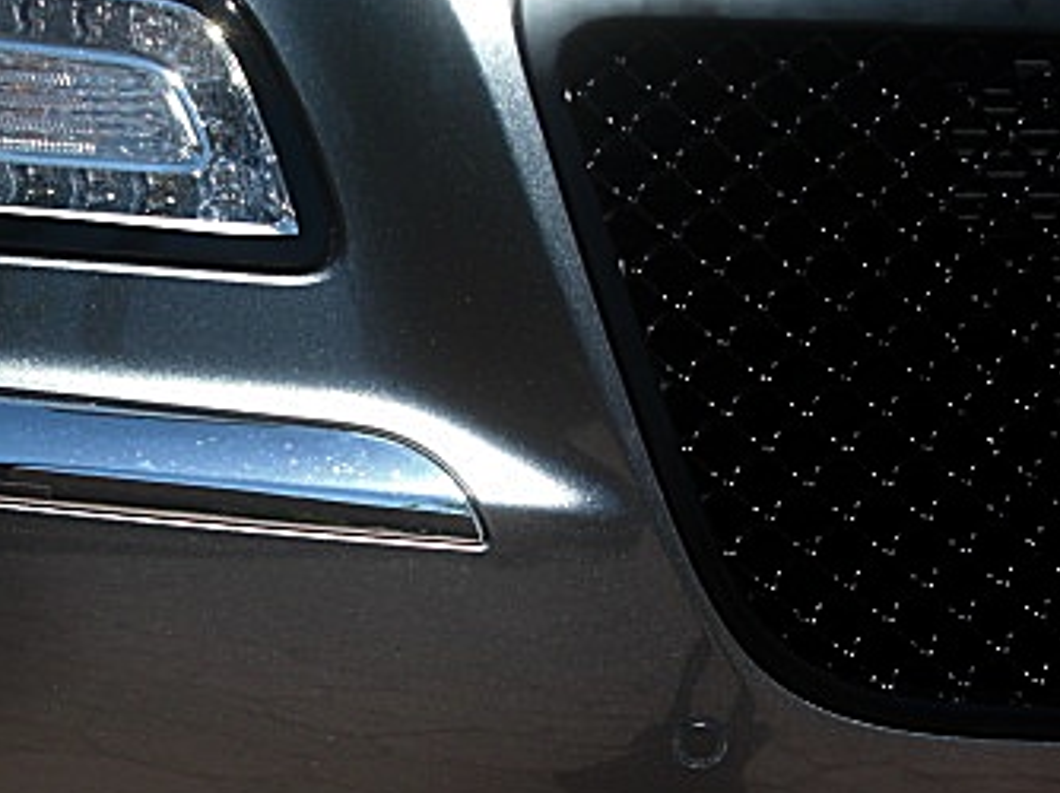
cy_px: 457
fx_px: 2111
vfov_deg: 21.3
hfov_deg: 27.7
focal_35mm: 69
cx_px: 248
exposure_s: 1/500
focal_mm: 6.3
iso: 50
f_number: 2.8
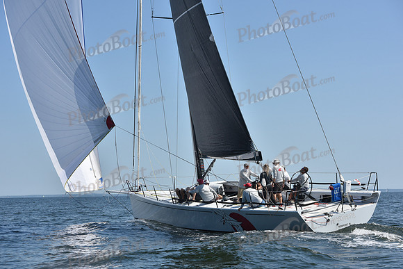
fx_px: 784
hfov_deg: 28.8
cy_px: 134
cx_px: 202
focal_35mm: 70
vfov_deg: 19.5
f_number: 8
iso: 250
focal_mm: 70
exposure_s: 1/1250
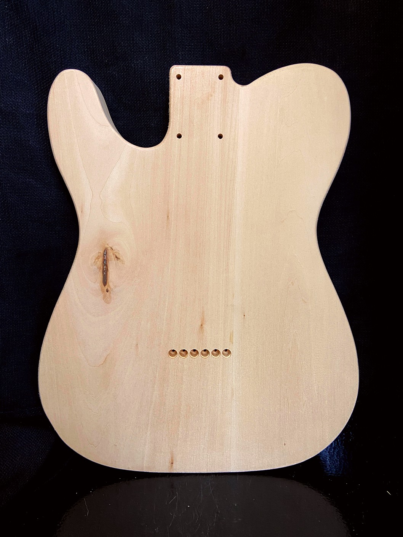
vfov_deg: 67.3
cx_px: 202
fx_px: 404
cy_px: 268
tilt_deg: -8.7
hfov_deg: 53.1
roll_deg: +1.3
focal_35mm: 26
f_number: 1.8
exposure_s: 1/60
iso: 125
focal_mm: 4.25
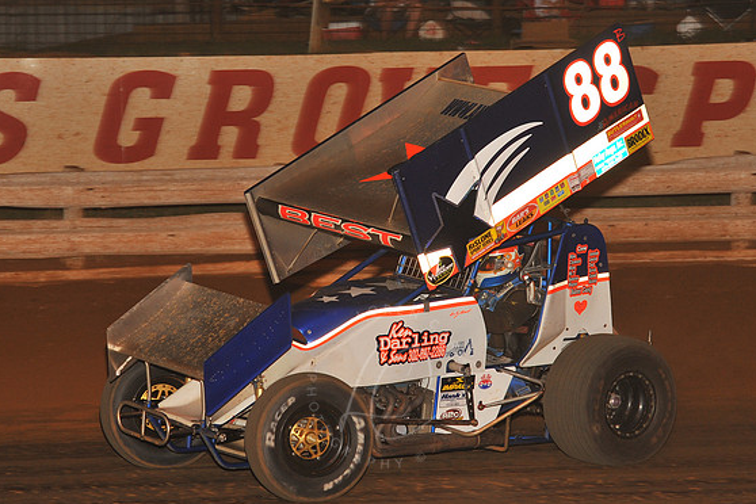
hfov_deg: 15.8
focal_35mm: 130
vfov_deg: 10.5
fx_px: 2730
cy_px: 261
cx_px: 387
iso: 800
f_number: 6.3
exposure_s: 1/320
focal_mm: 125
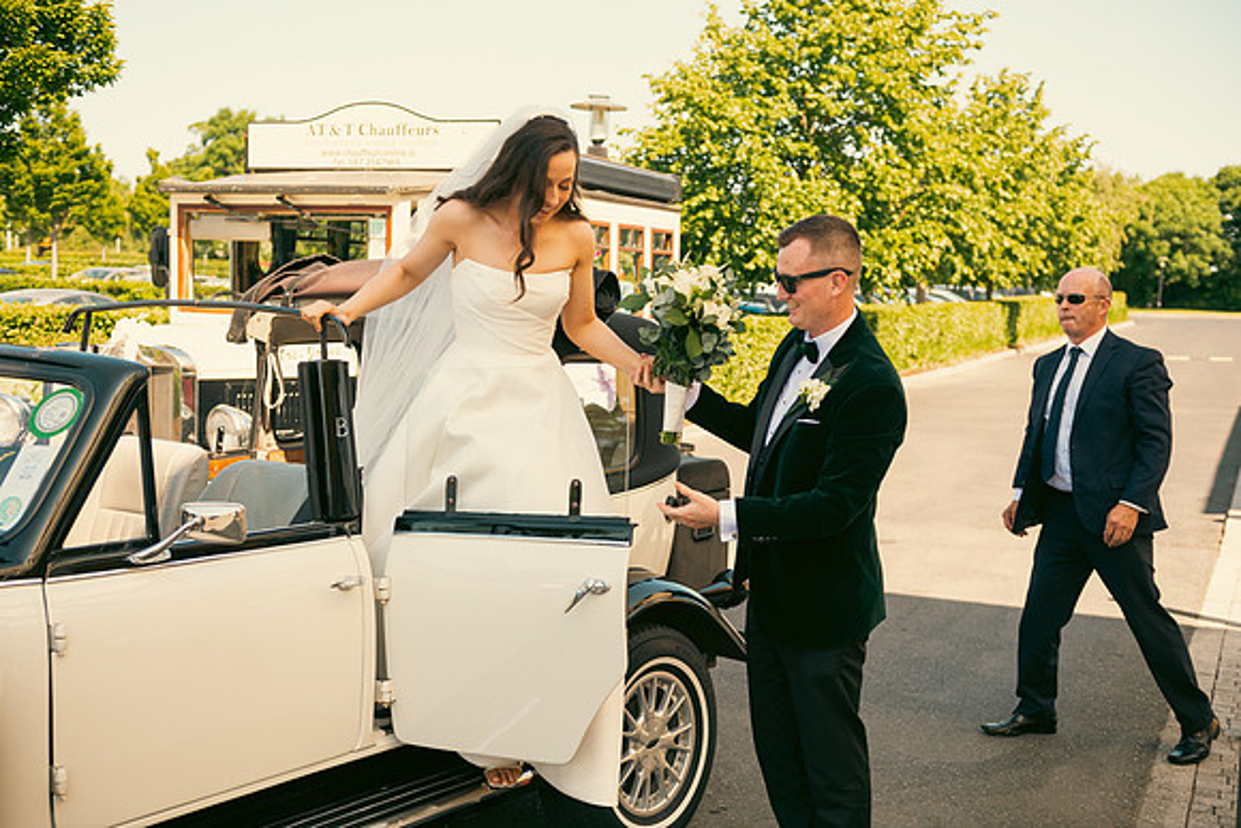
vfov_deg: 30.5
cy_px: 414
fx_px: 1517
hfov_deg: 44.5
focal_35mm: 44
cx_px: 620
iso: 125
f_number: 3.5
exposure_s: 1/400
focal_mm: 44
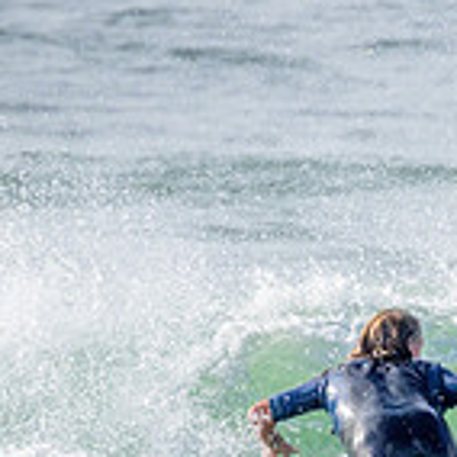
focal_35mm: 2772
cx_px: 637
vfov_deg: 0.6
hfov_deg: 0.6
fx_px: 41404
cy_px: 504
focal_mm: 800
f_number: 11
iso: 1100
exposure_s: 1/2000
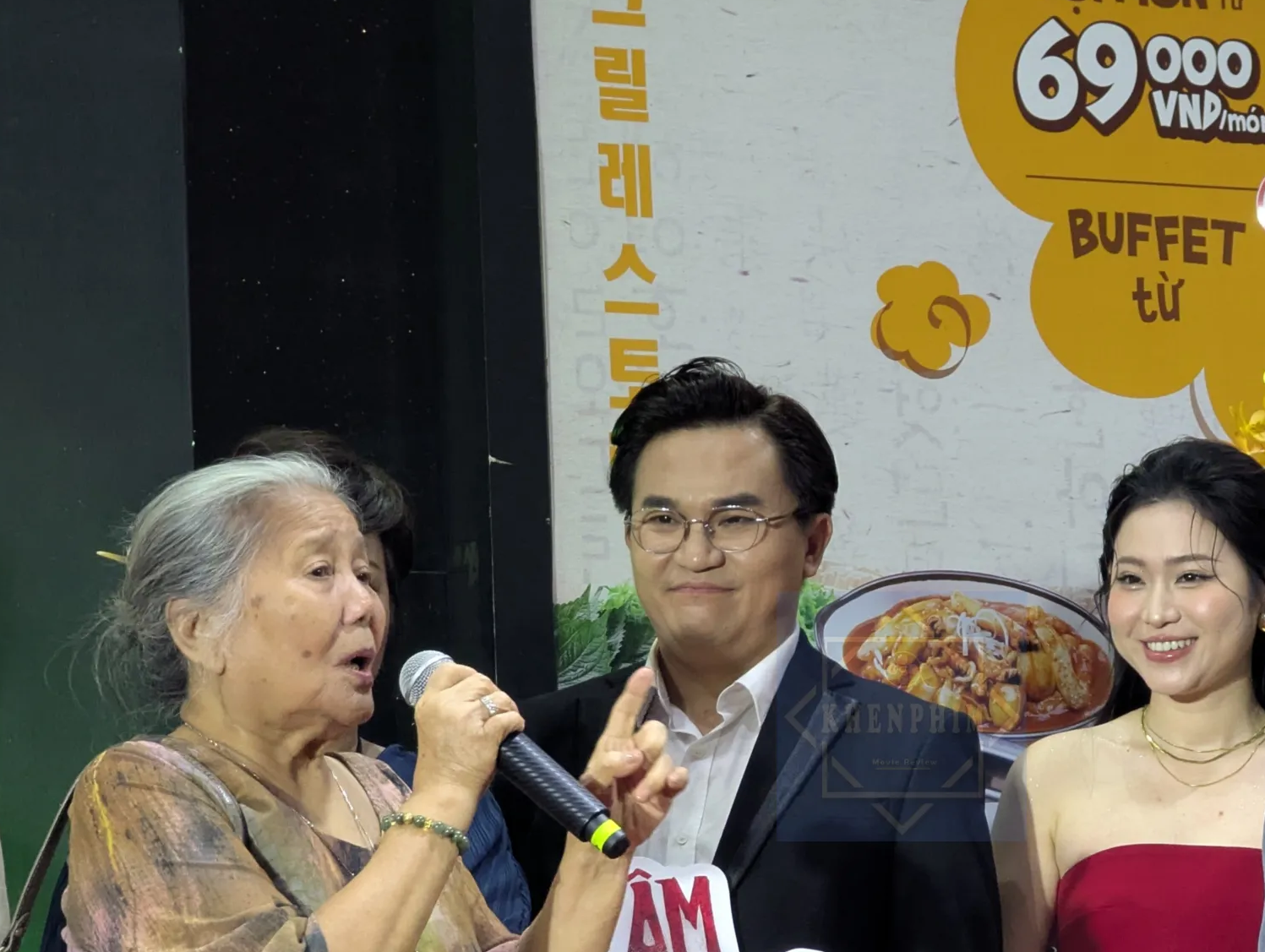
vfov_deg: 8.4
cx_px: 910
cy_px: 708
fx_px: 6477
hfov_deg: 11.1
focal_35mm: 177
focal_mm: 19
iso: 698
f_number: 3.5
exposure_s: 1/102
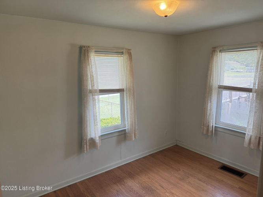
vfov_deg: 56.8
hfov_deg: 71.6
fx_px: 182
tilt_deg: -11.1
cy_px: 98
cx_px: 132
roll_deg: +1.0
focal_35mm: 24
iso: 100
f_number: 1.78
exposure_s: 1/135
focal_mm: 6.76
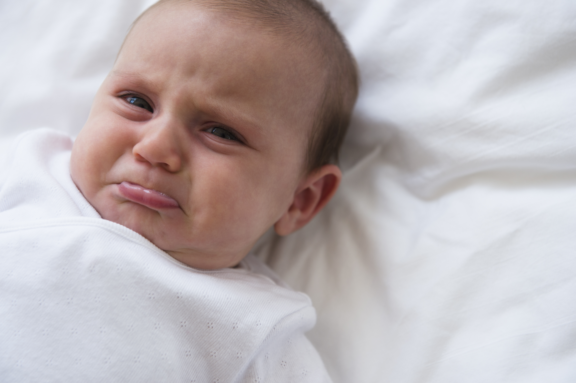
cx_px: 288
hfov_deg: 28.9
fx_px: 1119
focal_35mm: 70
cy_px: 192
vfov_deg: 19.4
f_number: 4.5
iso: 250
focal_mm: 70
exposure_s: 1/320
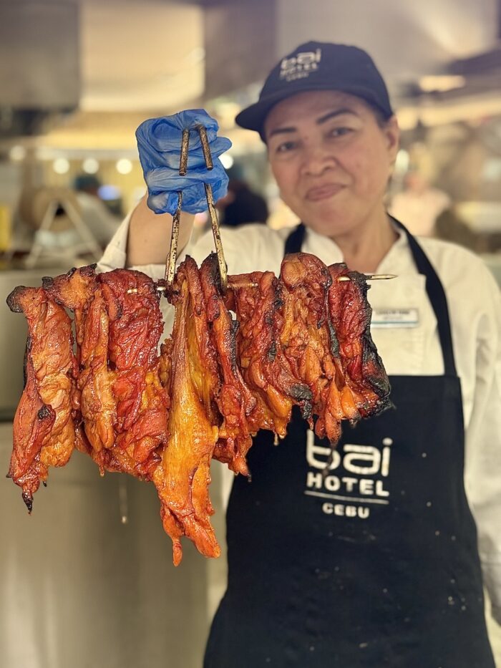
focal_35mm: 48
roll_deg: +0.6
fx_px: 926
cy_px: 334
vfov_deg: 39.7
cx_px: 250
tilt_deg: -5.3
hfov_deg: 30.3
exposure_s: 1/40
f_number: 1.78
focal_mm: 6.76
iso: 320
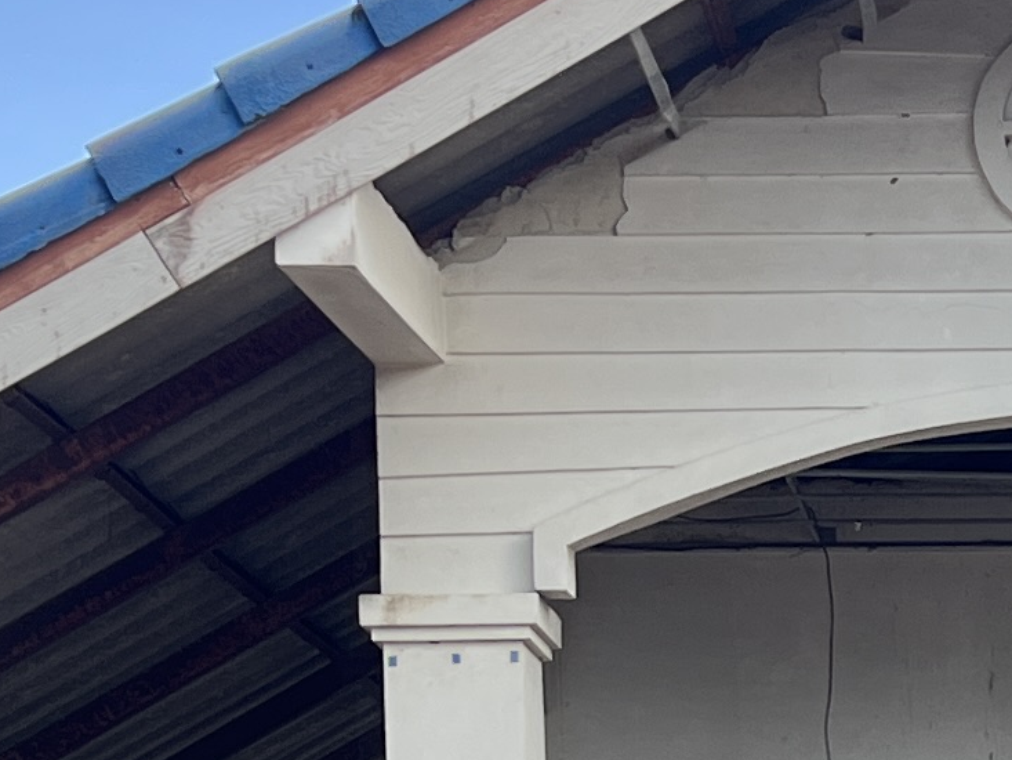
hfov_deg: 13.4
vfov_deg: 9.9
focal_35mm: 143
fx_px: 4181
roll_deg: +1.3
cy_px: 1253
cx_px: 1274
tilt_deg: +2.0
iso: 50
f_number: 1.5
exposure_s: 1/361
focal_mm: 5.7
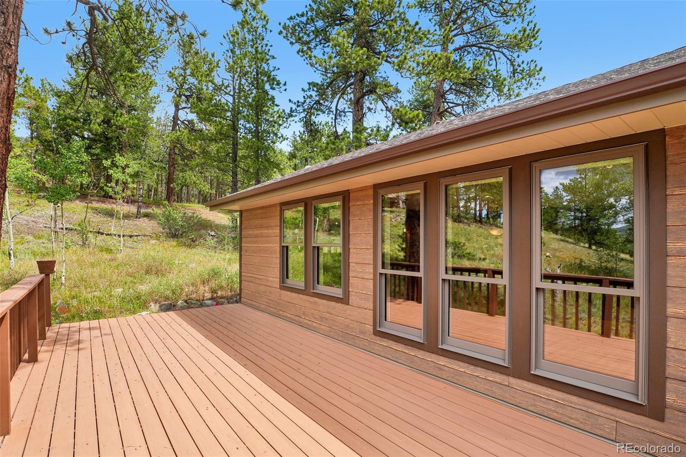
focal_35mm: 16
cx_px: 343
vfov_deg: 72.0
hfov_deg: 95.0
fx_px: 314
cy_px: 228
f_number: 8
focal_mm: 11
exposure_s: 1/125
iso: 100
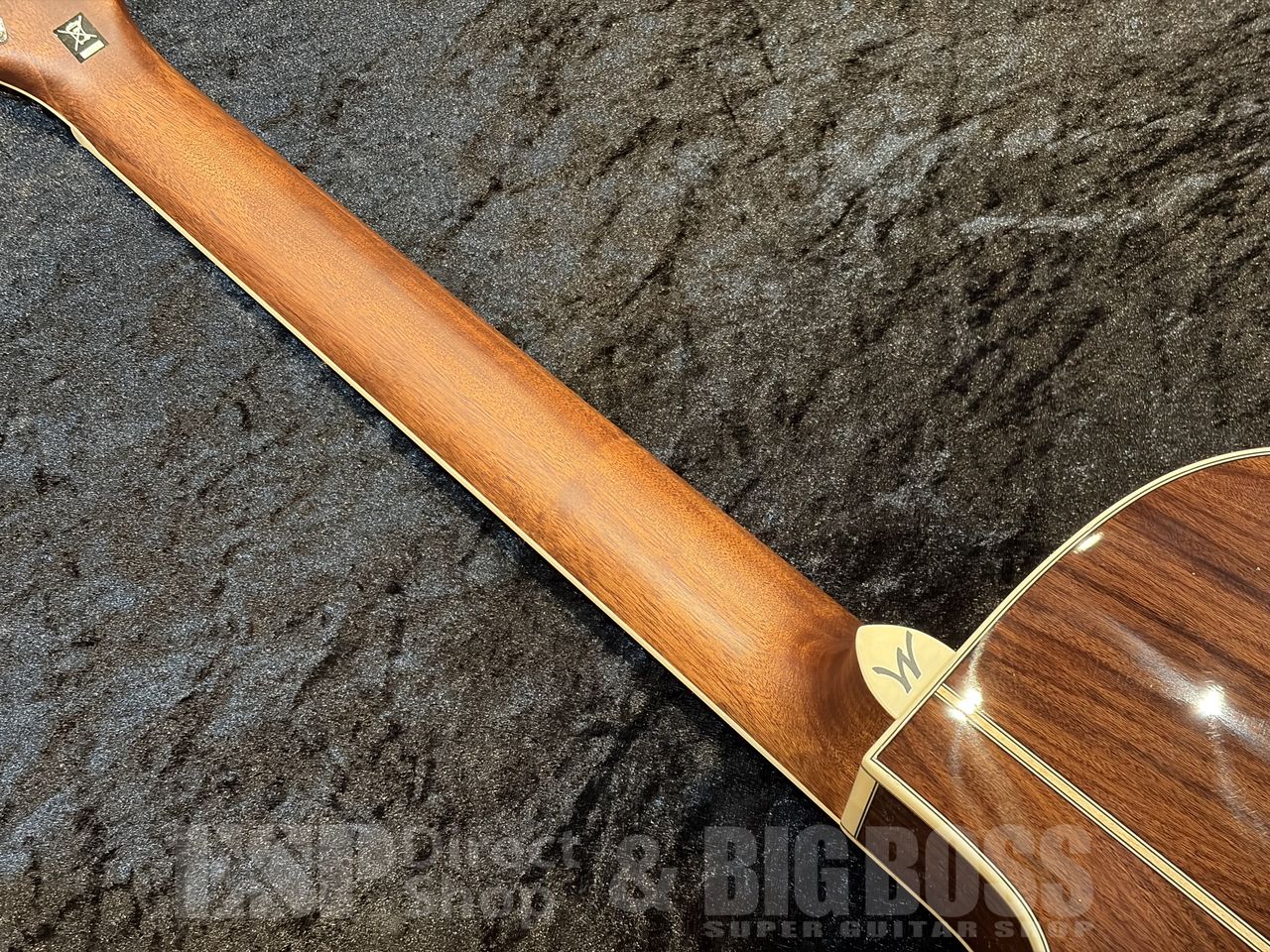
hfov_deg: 36.8
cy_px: 476
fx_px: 1908
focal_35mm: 52
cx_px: 635
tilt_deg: -65.8
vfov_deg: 28.0
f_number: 1.6
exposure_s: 1/40
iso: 250
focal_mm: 5.96
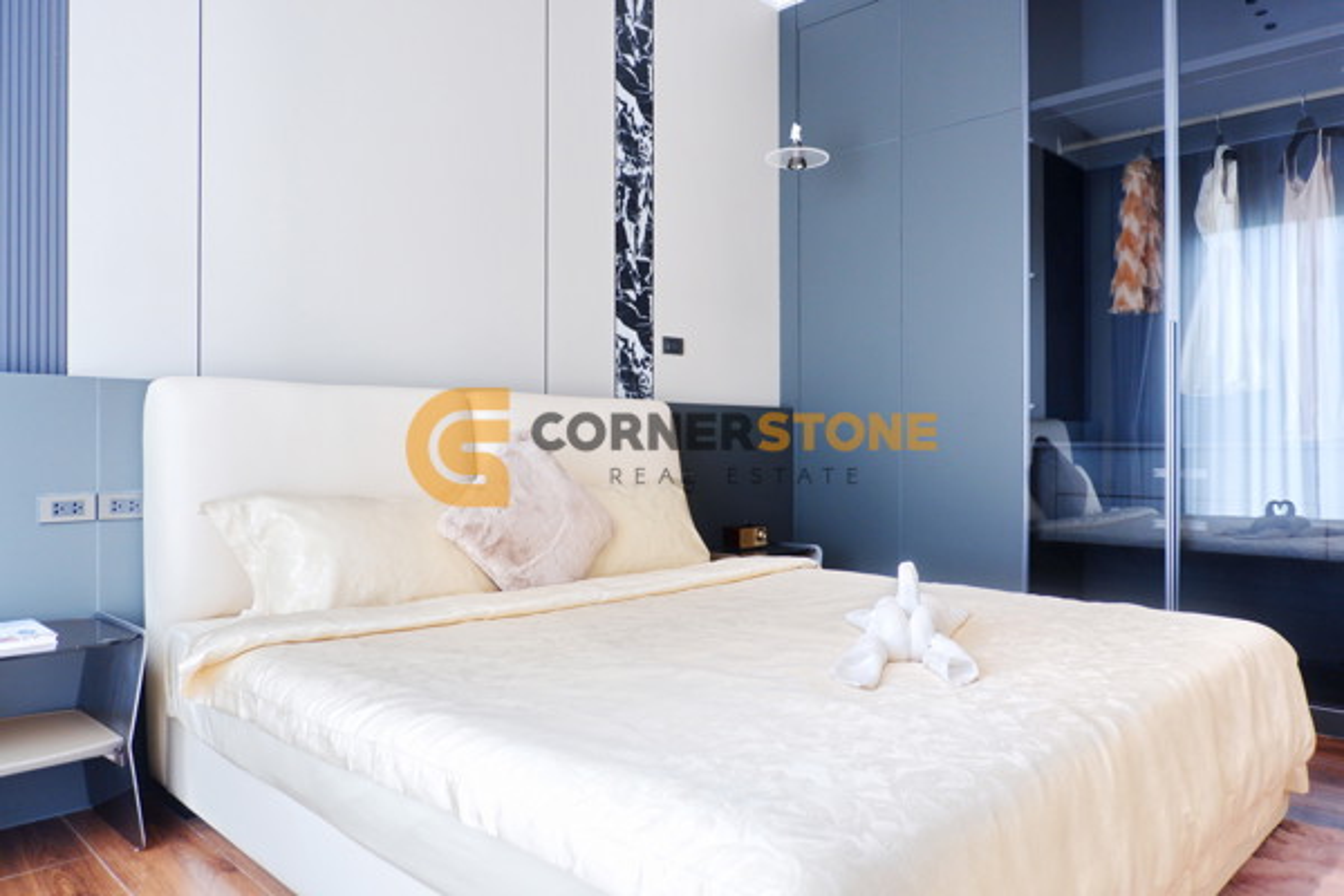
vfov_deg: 53.1
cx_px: 672
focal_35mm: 24
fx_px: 896
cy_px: 448
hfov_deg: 73.7
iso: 200
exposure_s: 1/125
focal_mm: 16
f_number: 3.5
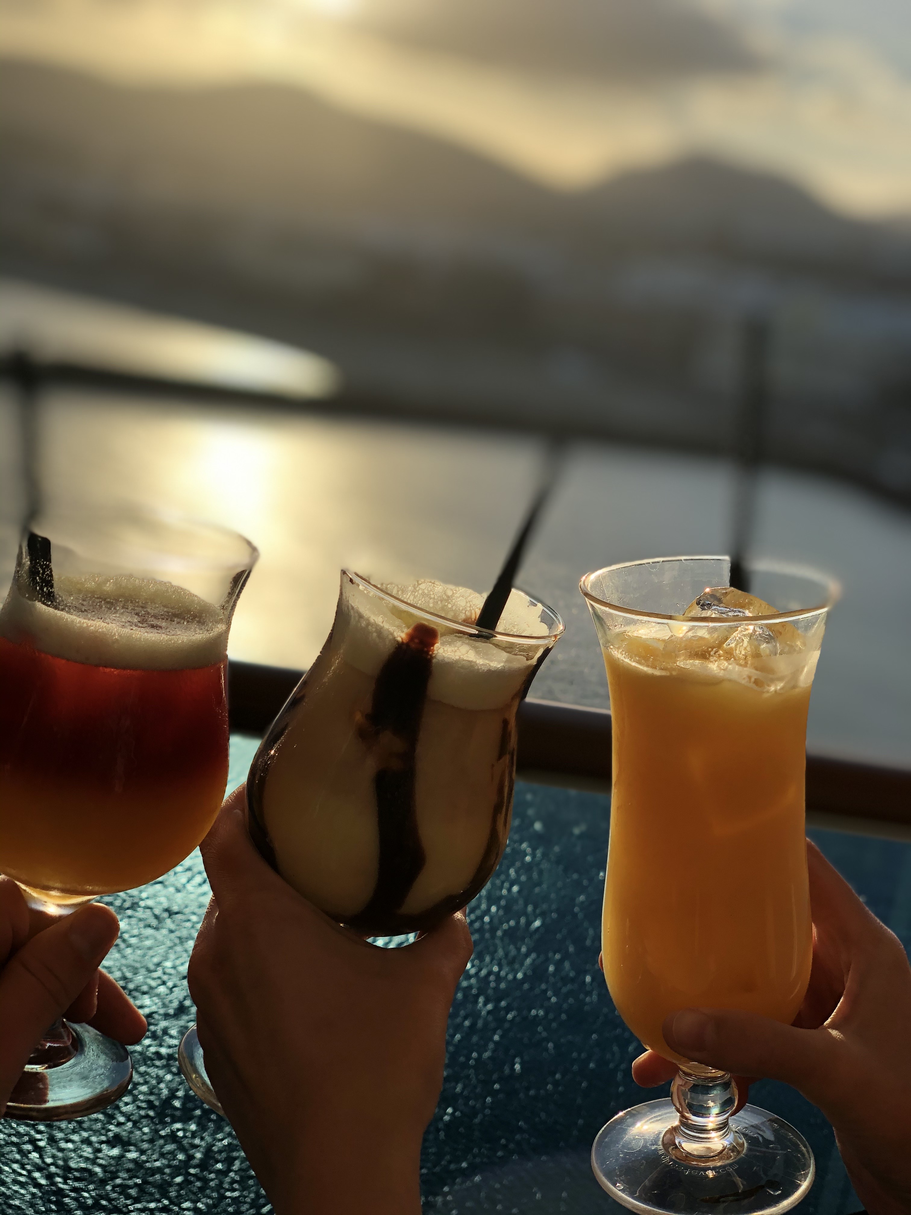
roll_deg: -10.3
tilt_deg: -12.7
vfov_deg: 36.8
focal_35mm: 52
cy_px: 608
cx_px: 456
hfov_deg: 28.0
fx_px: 1825
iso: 16
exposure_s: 1/1548
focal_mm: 6
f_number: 2.4
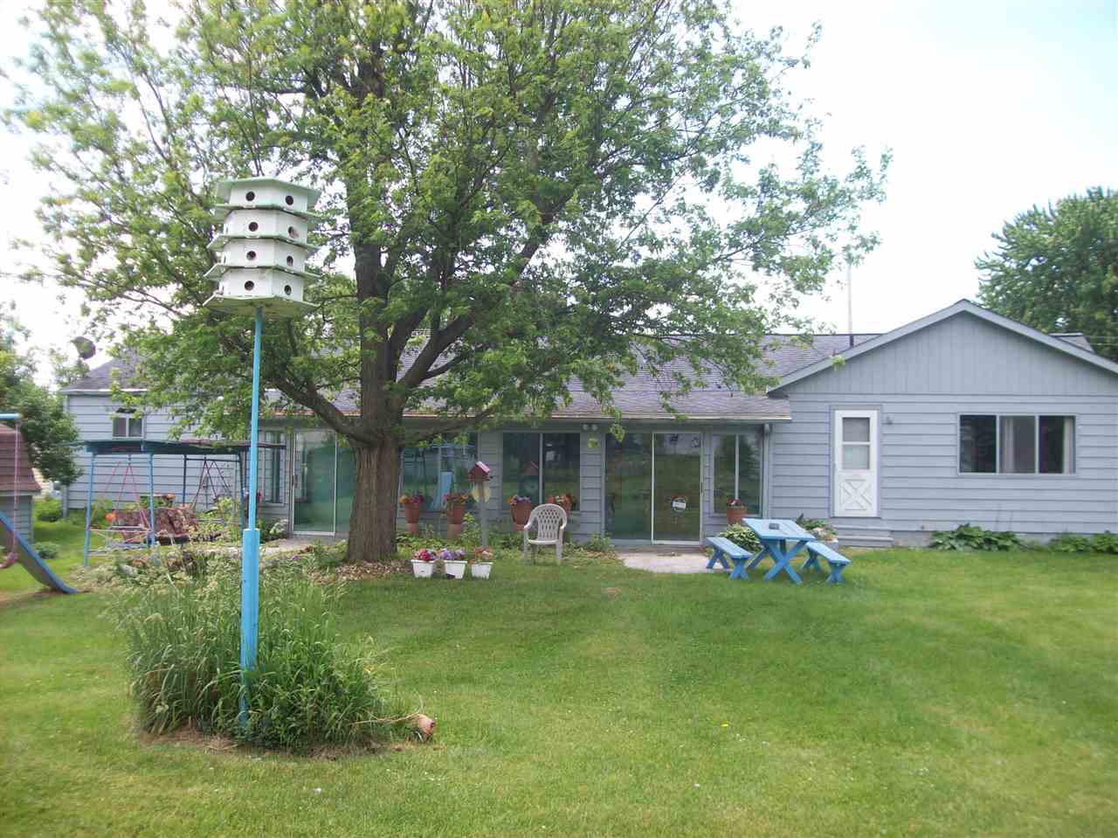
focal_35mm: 36
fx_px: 1162
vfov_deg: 39.6
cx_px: 559
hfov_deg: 51.4
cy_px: 419
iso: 80
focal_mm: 6
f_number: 2.7
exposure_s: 1/421
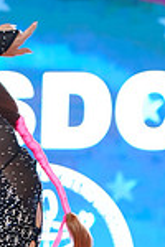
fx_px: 2798
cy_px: 334
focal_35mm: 407
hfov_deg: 3.4
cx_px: -98
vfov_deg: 5.0
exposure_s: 1/200
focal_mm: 105
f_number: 4
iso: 2000
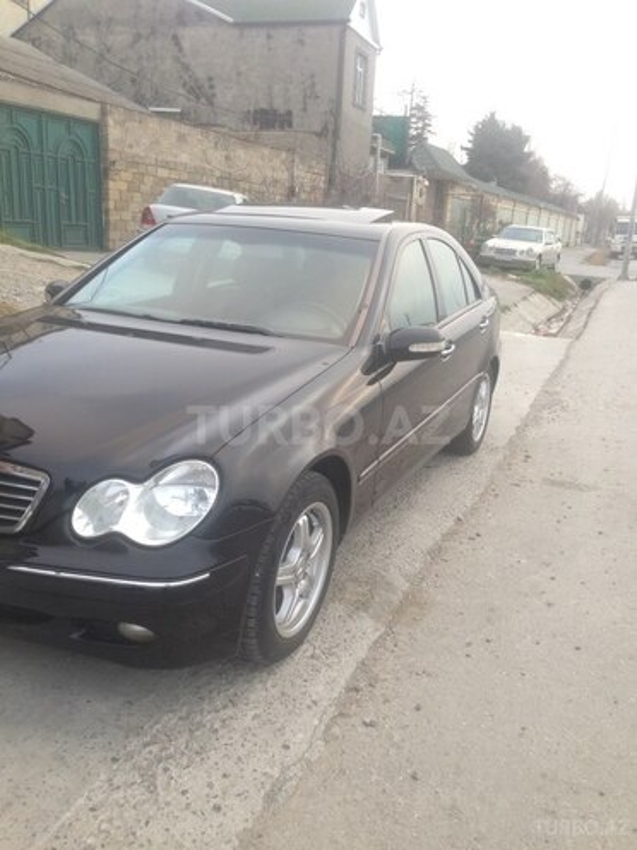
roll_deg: -3.4
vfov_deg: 55.4
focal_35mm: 33
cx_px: 318
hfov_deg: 42.9
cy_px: 425
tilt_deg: -12.5
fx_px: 810
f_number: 2.4
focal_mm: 4.12
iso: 64
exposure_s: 1/60
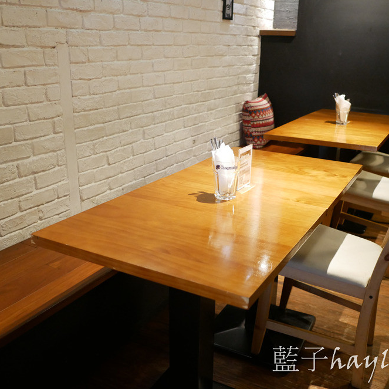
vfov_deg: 46.0
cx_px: 218
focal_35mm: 36
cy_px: 196
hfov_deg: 46.0
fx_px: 458
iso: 1600
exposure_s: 1/60
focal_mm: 15
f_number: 1.7
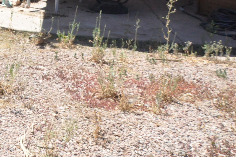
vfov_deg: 15.3
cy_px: -80
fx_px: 537
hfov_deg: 21.1
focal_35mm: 82
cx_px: -115
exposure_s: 1/4000
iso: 2000
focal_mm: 18
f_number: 8
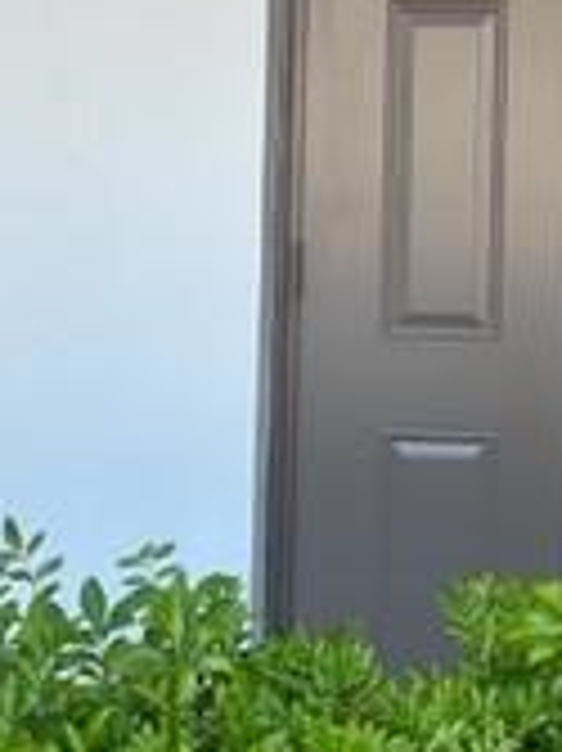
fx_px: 1994
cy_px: 176
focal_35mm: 92
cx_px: 535
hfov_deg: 15.8
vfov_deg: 21.1
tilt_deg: +1.3
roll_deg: -0.9
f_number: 1.78
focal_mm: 6.86
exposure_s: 1/467
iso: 80
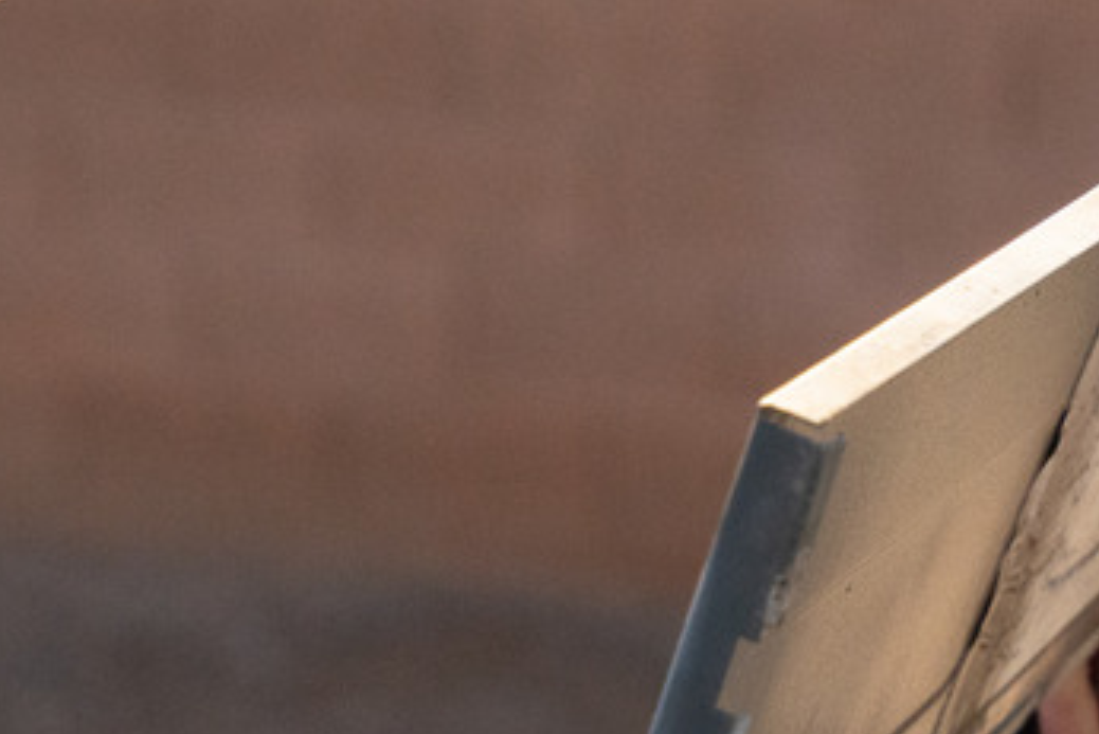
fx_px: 9284
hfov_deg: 6.8
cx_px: 311
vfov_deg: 4.5
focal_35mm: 304
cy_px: 675
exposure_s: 1/8000
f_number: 4.5
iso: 1600
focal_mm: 70
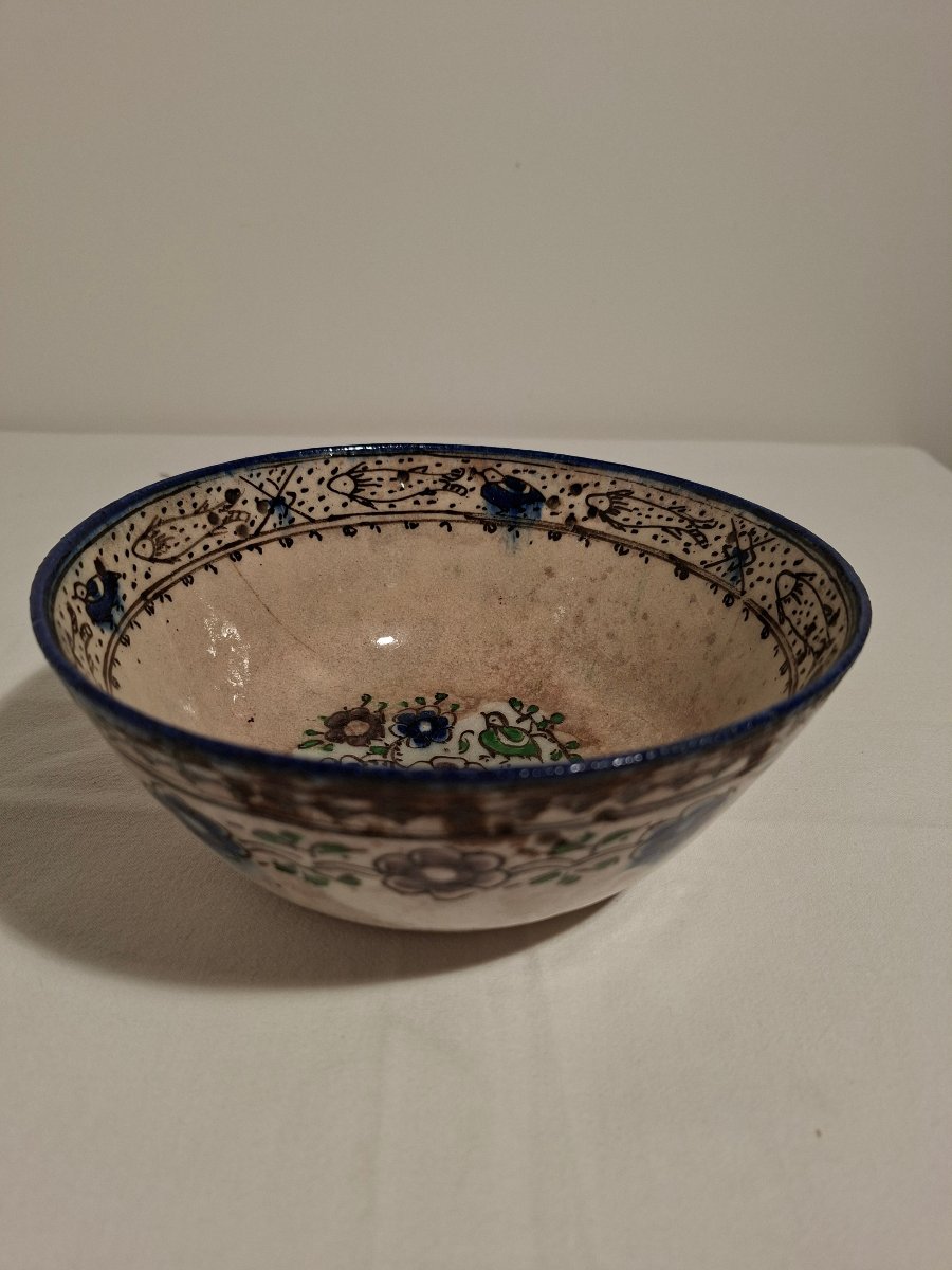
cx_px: 476
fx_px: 843
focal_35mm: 23
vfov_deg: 73.9
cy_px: 635
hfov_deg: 58.9
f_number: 1.8
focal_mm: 5.54
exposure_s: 1/100
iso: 80
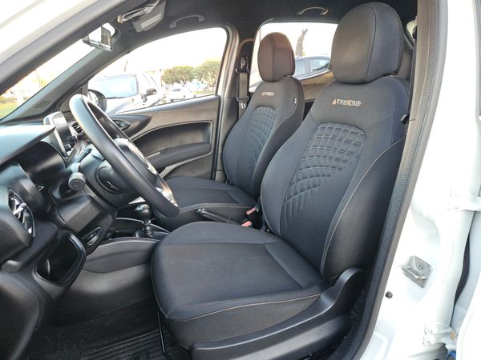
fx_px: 320
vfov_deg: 58.9
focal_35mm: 23
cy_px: 180
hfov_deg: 73.9
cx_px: 240
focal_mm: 5.4
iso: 250
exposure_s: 1/120
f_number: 1.8
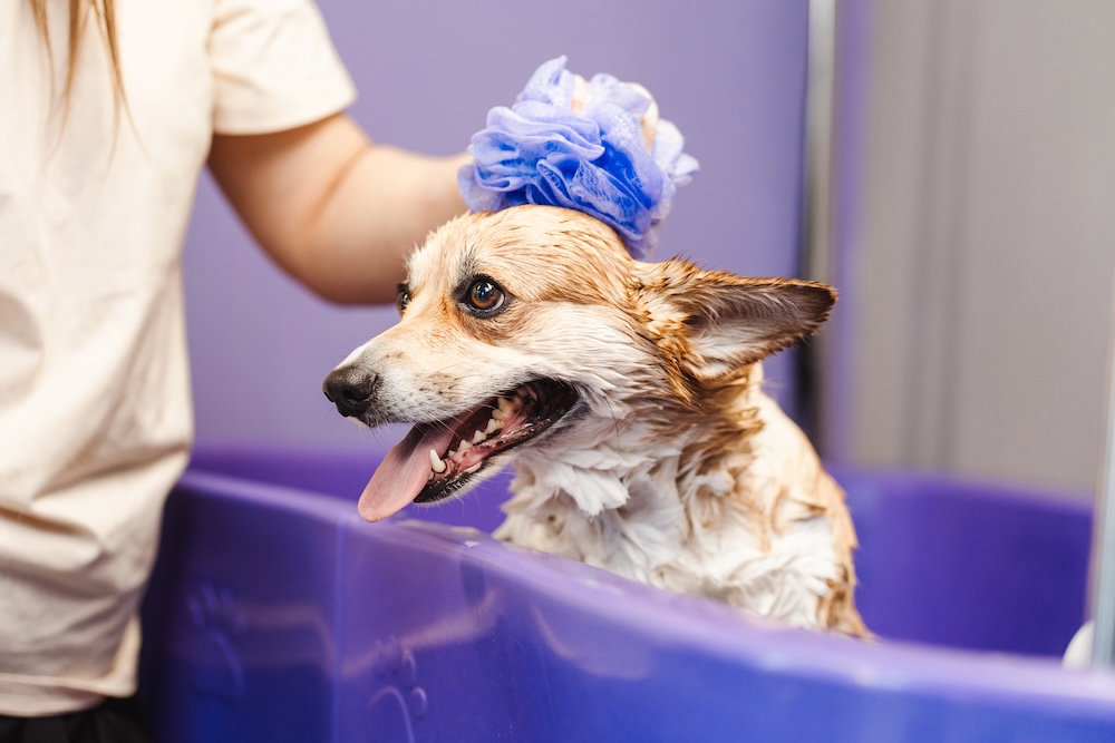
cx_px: 558
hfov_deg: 23.9
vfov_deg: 16.1
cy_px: 372
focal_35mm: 85
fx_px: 2633
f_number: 2.5
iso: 640
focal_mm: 85
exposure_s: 1/400
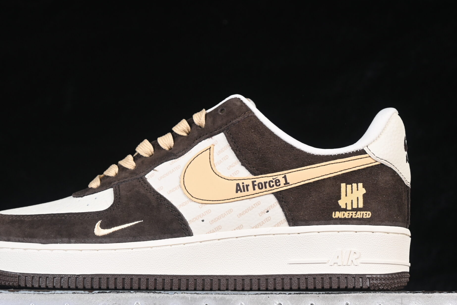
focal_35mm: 100
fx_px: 1269
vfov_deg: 13.7
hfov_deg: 20.4
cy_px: 159
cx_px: 194
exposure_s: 1/60
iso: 160
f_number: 7.1
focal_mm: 48
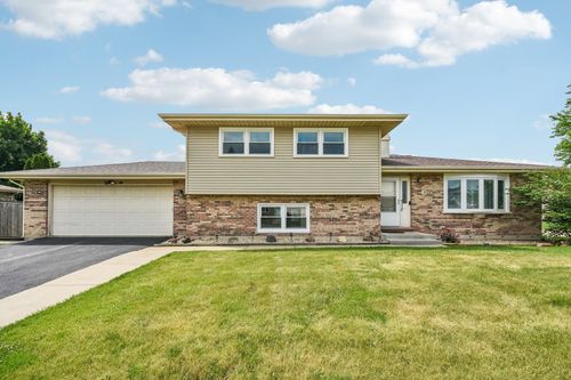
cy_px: 190
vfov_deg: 77.3
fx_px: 238
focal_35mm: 15
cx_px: 286
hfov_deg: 100.4
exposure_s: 1/800
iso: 320
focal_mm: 10
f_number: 8
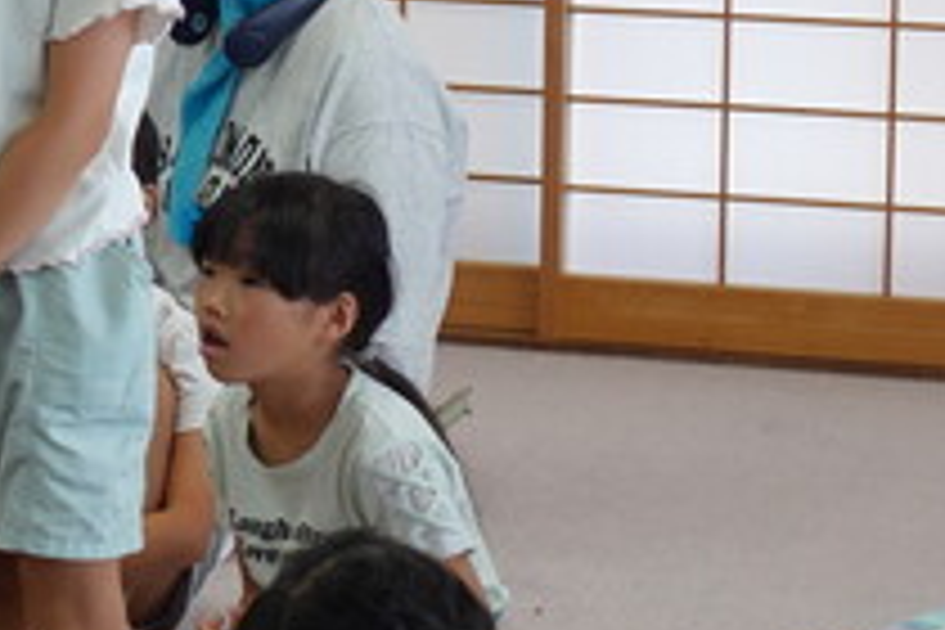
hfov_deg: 10.7
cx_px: -94
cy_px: -38
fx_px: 4961
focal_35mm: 189
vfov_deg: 7.2
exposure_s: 1/80
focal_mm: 23.1
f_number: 2.8
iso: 200
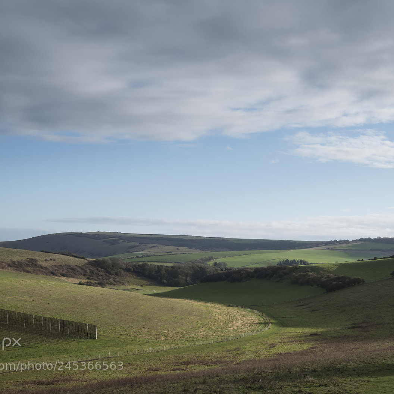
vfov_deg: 25.7
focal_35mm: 67
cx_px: 227
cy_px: 196
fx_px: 863
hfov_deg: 25.7
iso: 500
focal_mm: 52
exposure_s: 1/1250
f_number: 8
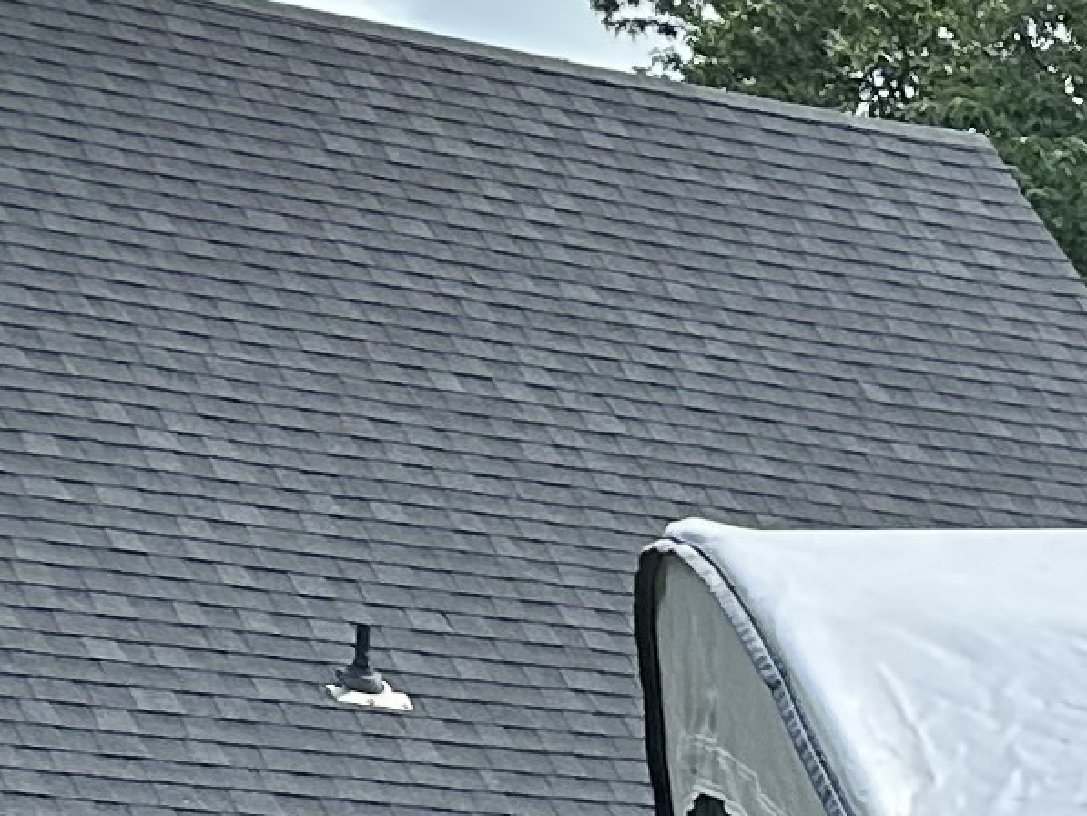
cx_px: 3618
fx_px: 5088
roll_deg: -1.9
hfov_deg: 9.0
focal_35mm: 162
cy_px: 1767
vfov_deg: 8.6
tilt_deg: -4.8
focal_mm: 6.86
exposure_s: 1/1664
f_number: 1.78
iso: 80
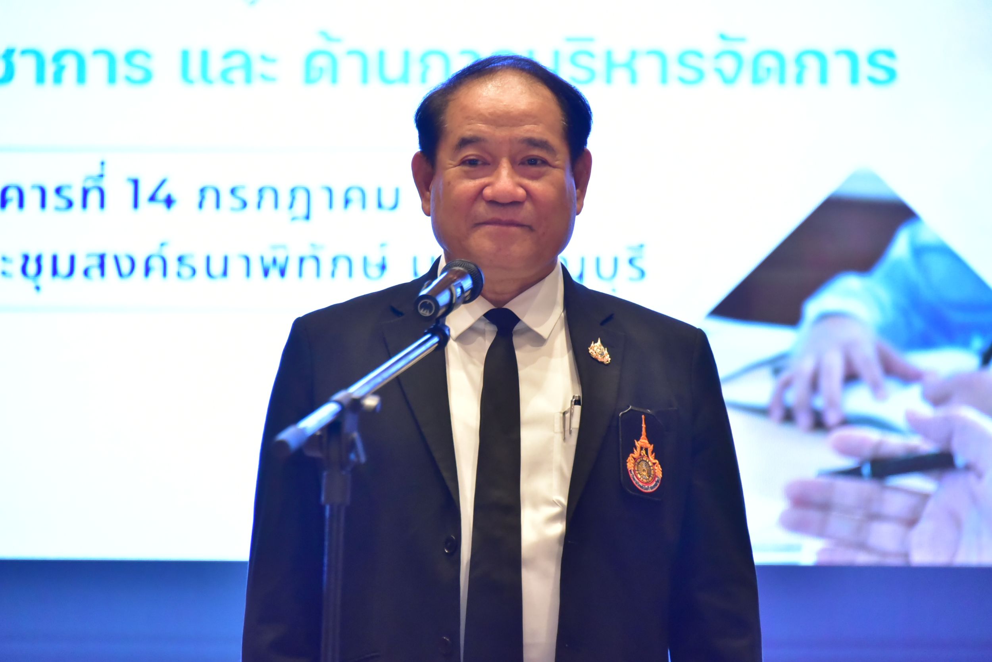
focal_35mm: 250
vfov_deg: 5.5
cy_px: 331
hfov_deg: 8.2
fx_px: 6891
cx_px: 496
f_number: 5.6
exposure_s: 1/160
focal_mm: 250
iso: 8000
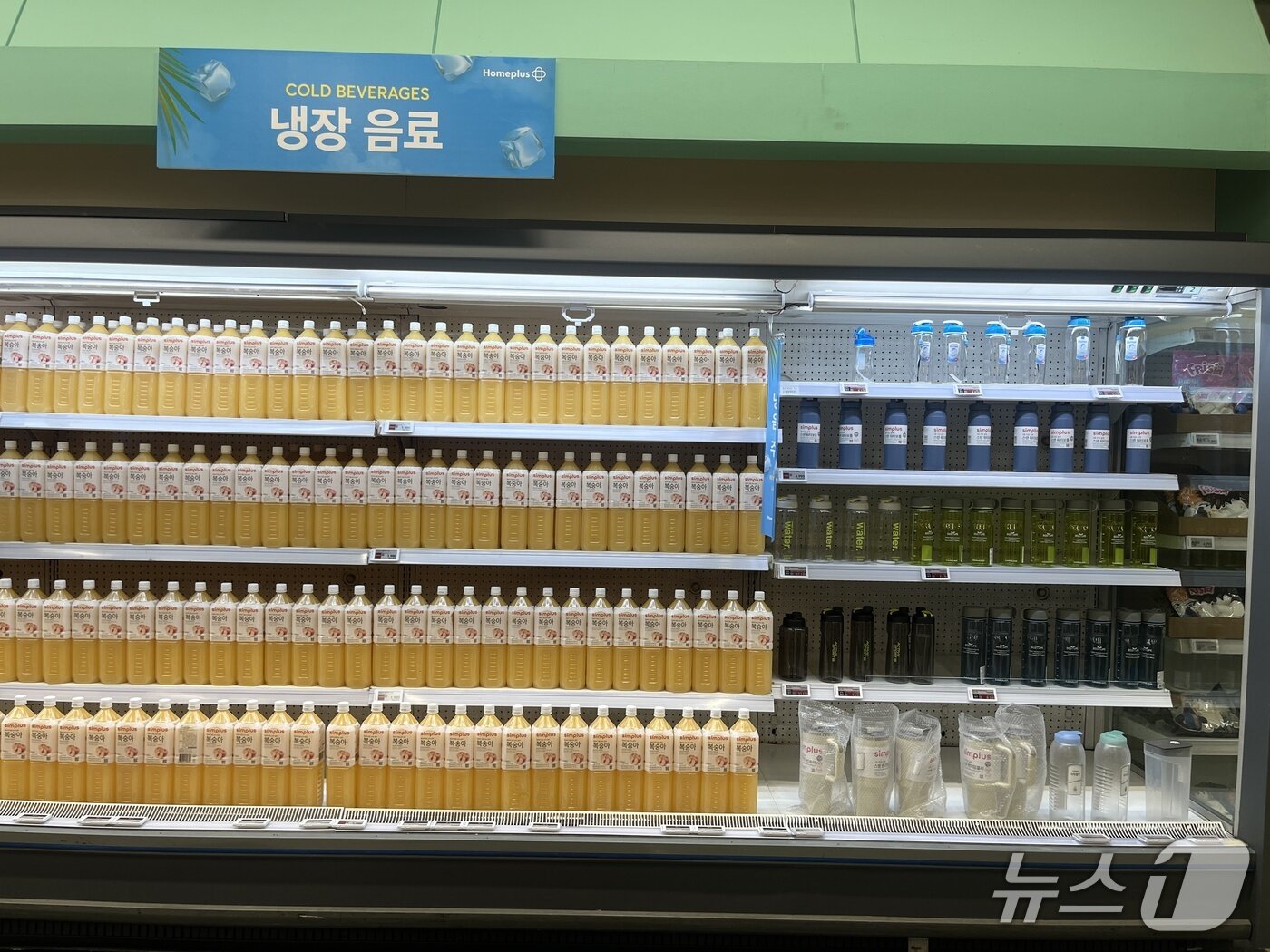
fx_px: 954
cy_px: 476
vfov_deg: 53.1
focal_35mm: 26
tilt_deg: -1.8
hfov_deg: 67.3
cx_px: 635
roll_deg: -0.7
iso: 50
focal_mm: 5.1
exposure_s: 1/120
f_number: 1.6
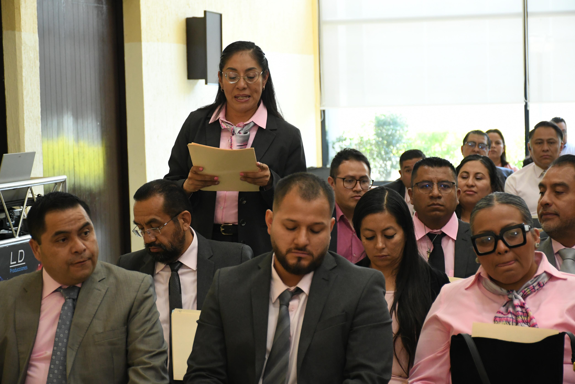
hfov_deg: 20.6
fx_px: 1581
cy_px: 192
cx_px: 288
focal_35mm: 99
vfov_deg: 13.8
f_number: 5
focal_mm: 66
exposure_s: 1/100
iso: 2500
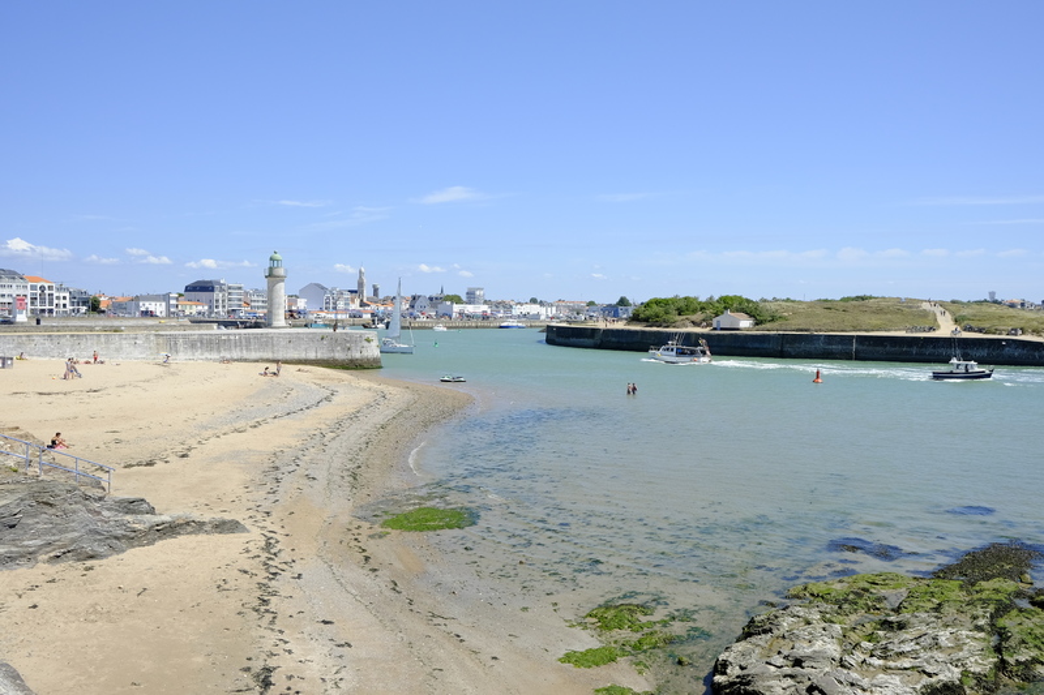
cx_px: 522
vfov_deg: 37.8
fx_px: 1015
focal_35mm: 35
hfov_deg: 54.4
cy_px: 348
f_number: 8
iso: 400
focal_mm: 23
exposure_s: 1/180
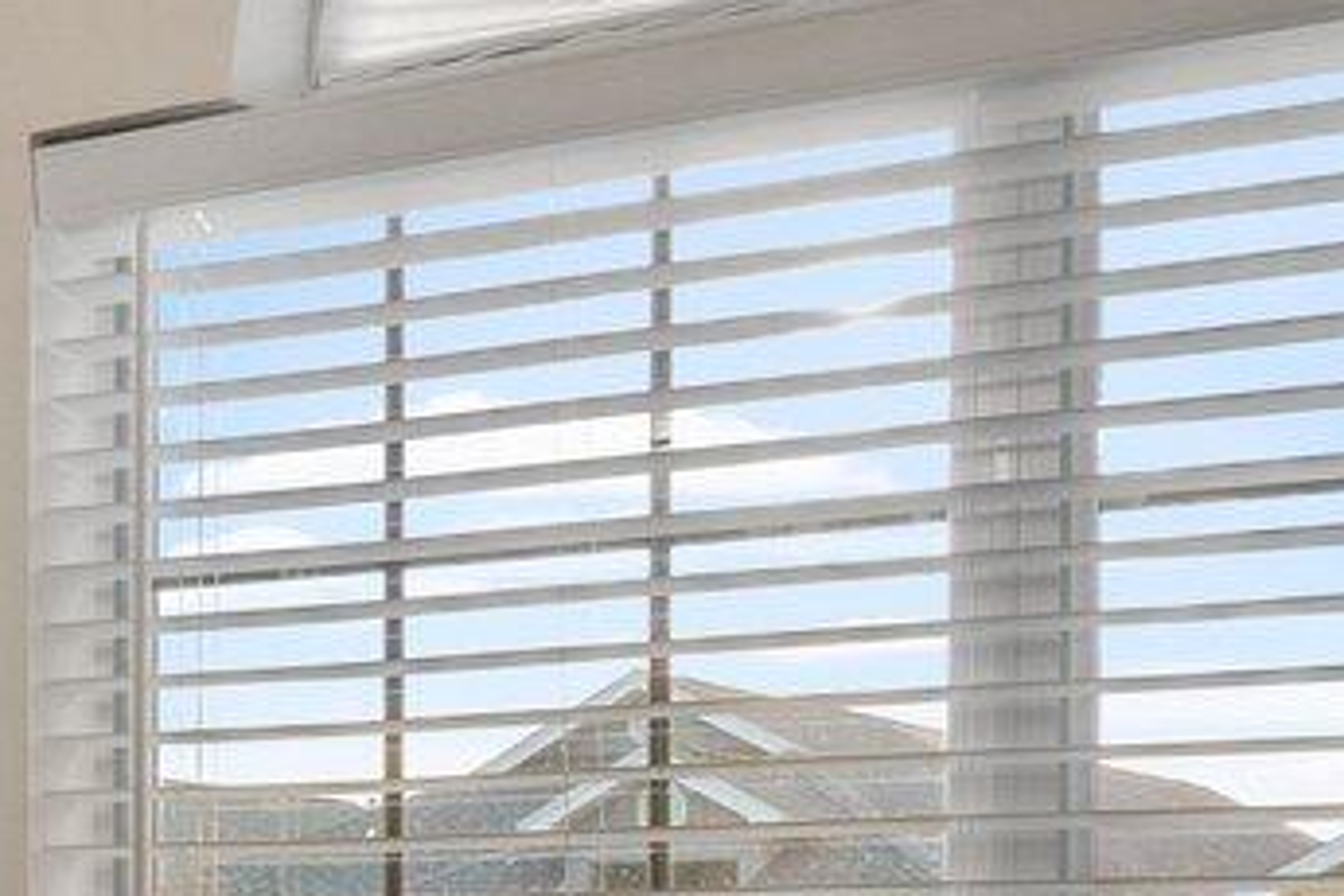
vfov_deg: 14.8
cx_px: 175
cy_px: 1093
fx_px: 3322
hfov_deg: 22.4
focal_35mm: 89
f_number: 8
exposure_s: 1/2
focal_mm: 10
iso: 400
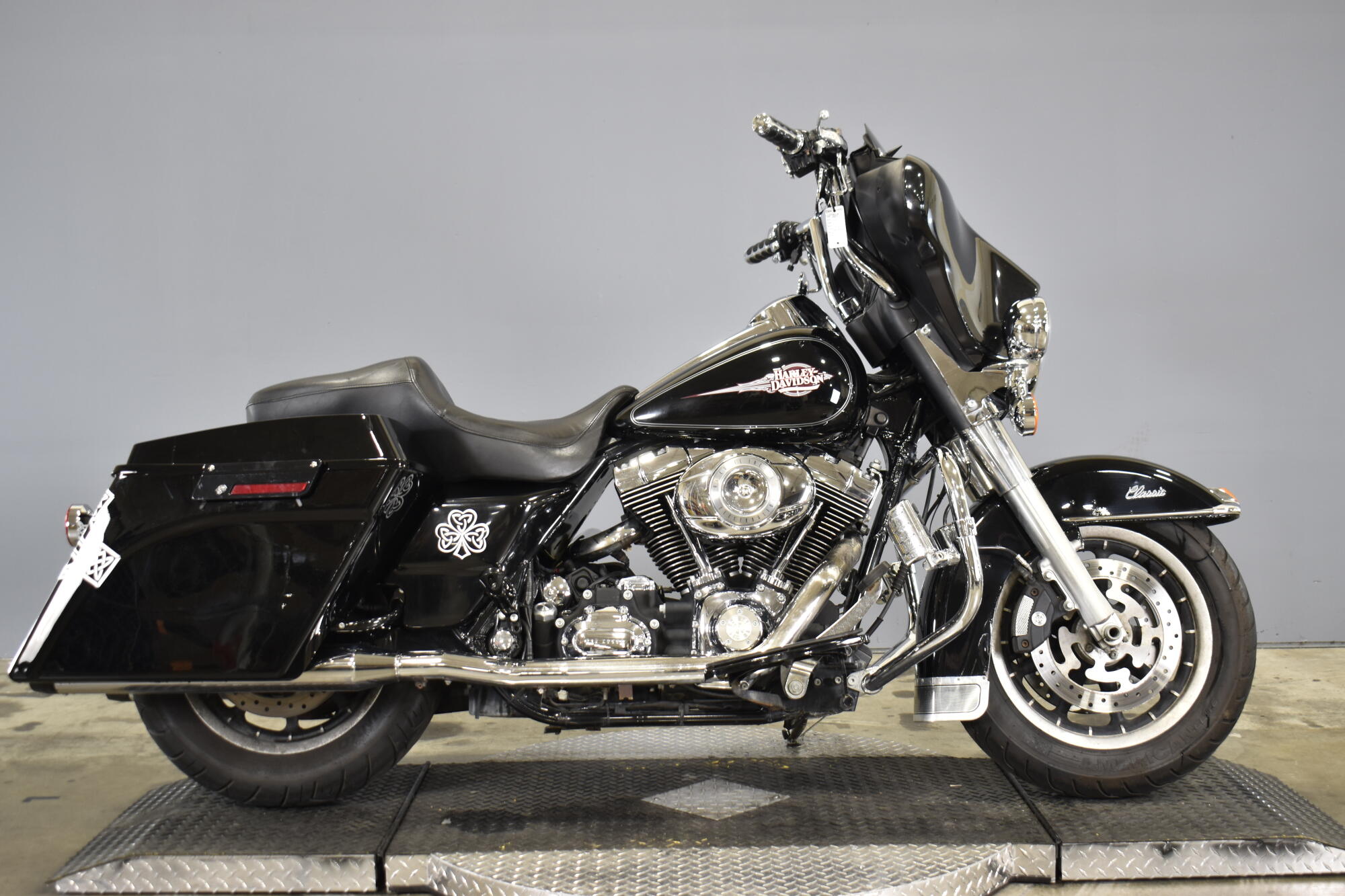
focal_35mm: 45
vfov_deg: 29.9
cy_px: 448
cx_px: 672
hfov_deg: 43.6
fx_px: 1681
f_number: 4.2
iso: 400
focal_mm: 30
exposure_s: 1/13
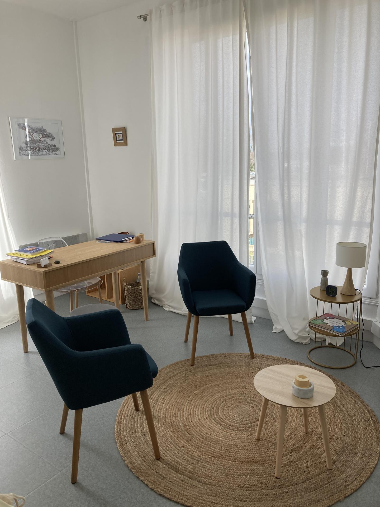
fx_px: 410
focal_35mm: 28
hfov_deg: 49.7
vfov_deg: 63.4
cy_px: 254
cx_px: 190
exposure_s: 1/333
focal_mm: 3.99
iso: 20
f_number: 1.8
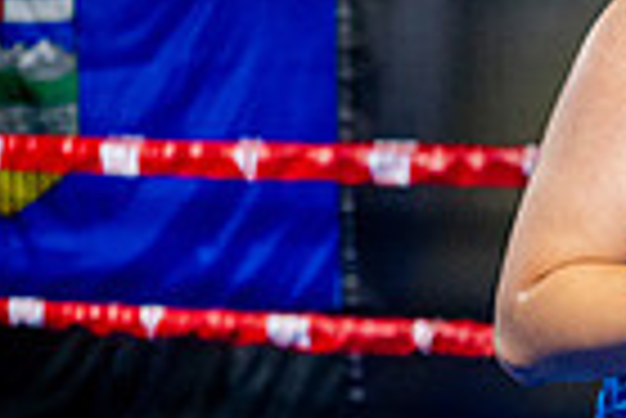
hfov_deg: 9.3
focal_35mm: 208
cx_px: 1243
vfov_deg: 6.6
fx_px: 3621
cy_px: 470
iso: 4000
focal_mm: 50
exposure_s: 1/1000
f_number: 2
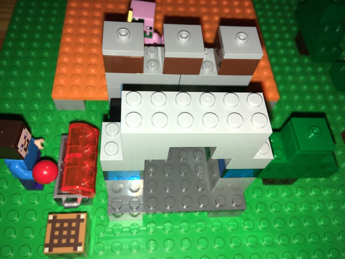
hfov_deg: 61.7
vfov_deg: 48.2
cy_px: 130
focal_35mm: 29
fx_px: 289
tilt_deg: -59.2
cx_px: 172
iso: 25
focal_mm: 4.15
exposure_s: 1/145
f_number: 2.2
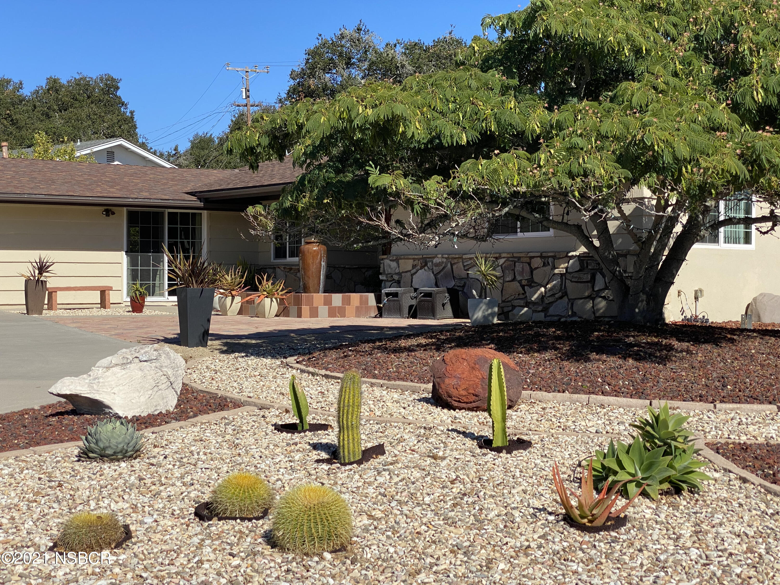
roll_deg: -0.5
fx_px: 1172
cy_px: 292
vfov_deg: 28.0
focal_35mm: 52
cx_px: 390
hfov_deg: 36.8
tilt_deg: -1.0
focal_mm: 6
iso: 20
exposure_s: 1/2283
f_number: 2
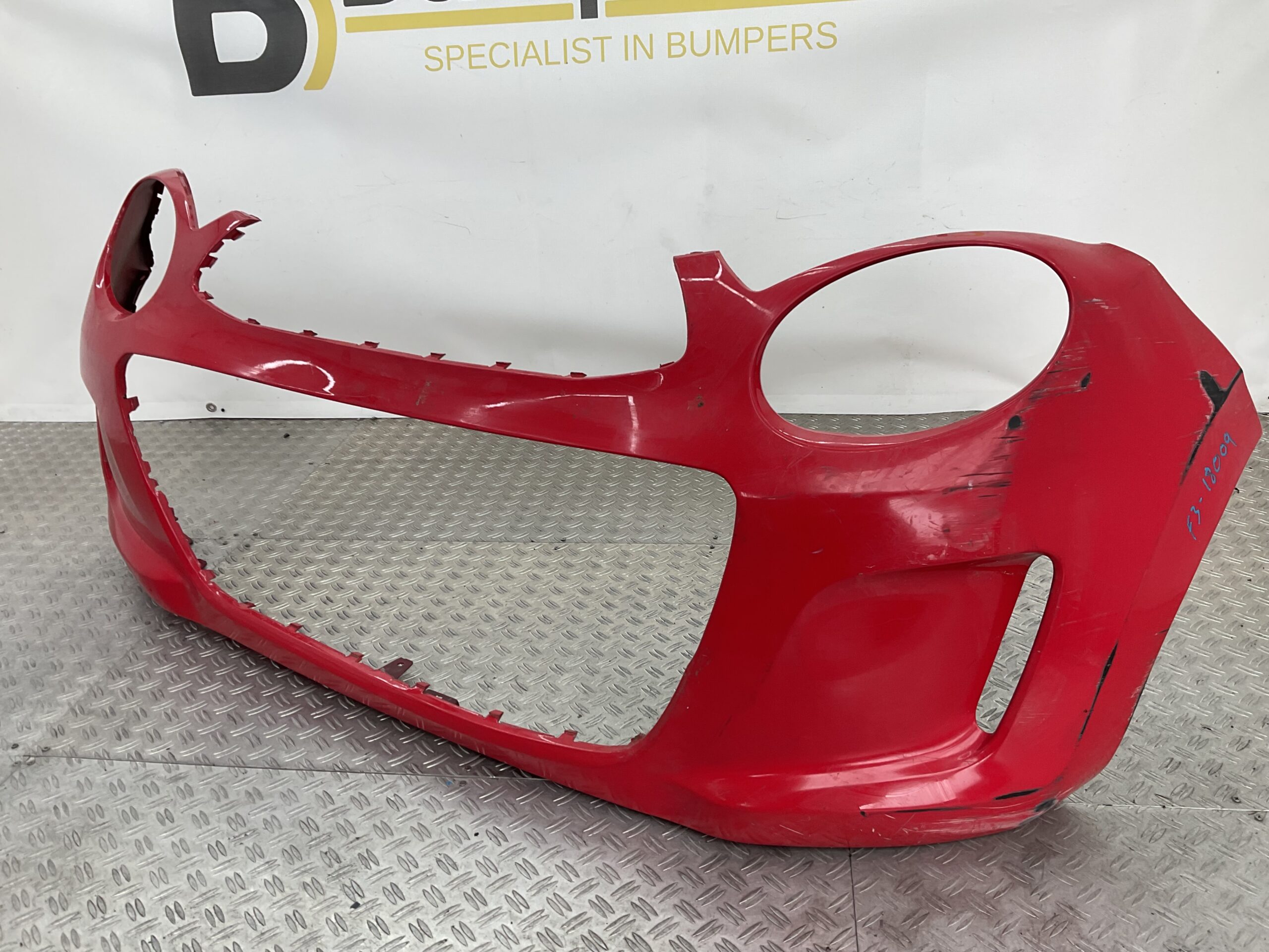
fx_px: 1063
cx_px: 634
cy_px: 476
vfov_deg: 48.2
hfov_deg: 61.7
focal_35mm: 29
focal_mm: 3
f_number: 1.8
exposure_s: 1/120
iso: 20
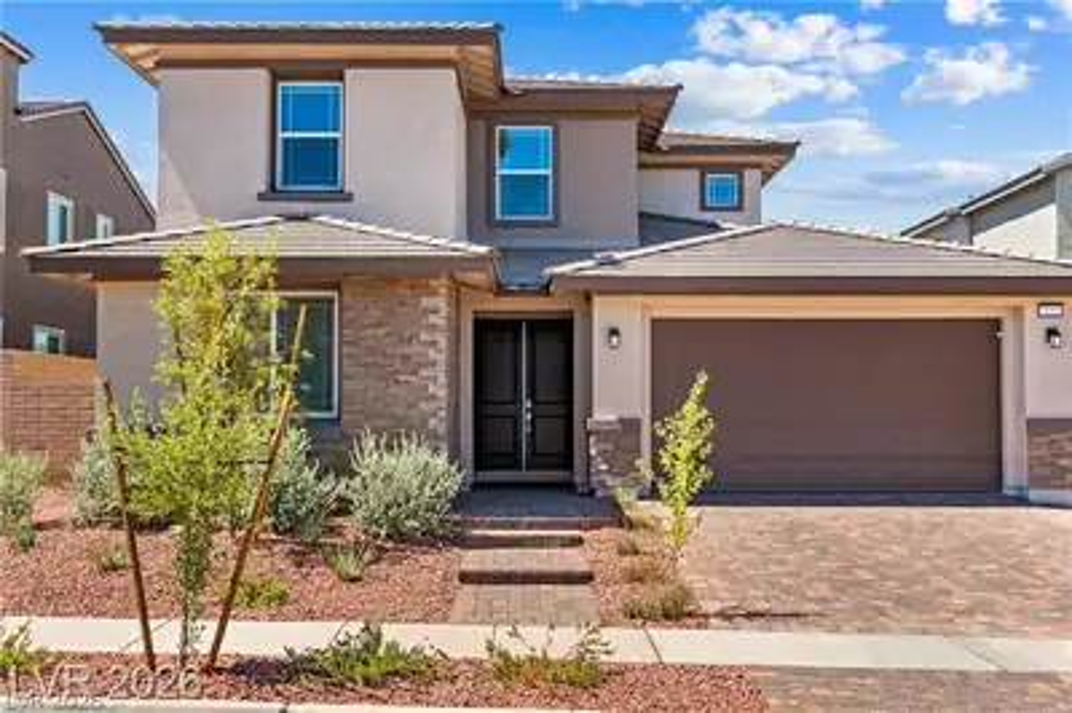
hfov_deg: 51.9
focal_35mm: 37
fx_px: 1101
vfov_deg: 35.9
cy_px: 356
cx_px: 536
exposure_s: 1/8000
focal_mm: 25
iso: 400
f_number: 8
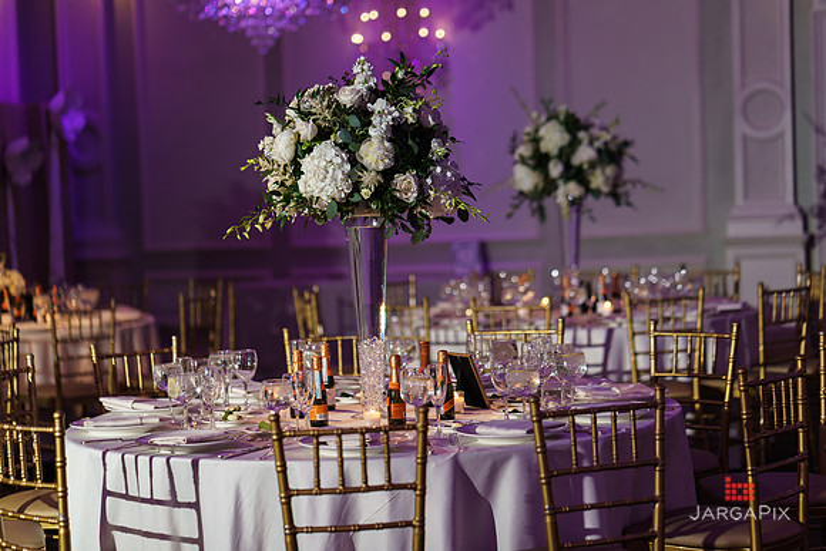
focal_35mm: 85
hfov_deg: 23.9
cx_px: 413
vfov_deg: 16.1
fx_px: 1951
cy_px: 276
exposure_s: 1/200
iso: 400
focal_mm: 85
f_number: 2
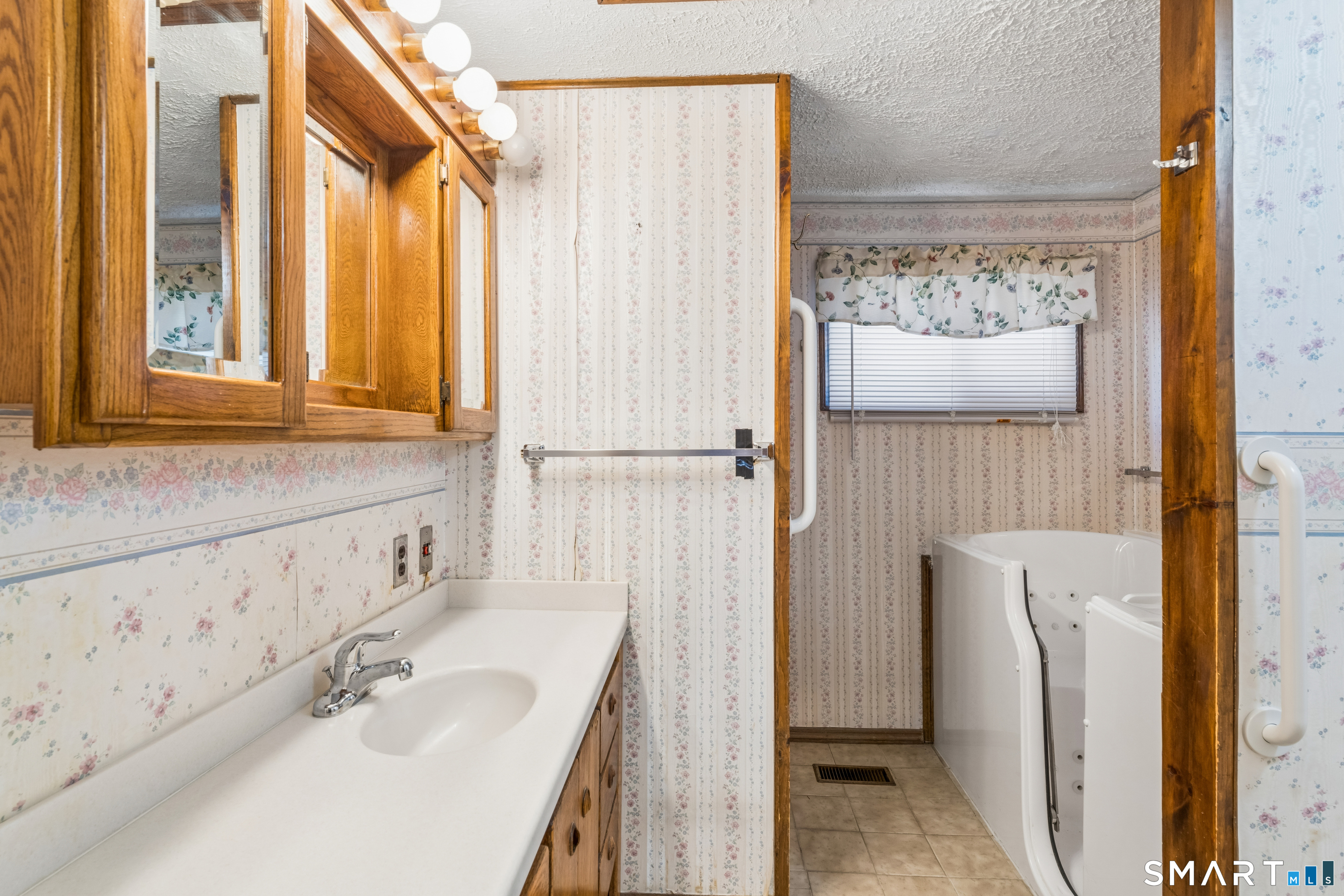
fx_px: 661
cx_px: 672
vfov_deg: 68.3
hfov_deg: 91.0
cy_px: 448
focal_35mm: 18
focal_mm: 17.7
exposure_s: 1/4
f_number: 13
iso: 400
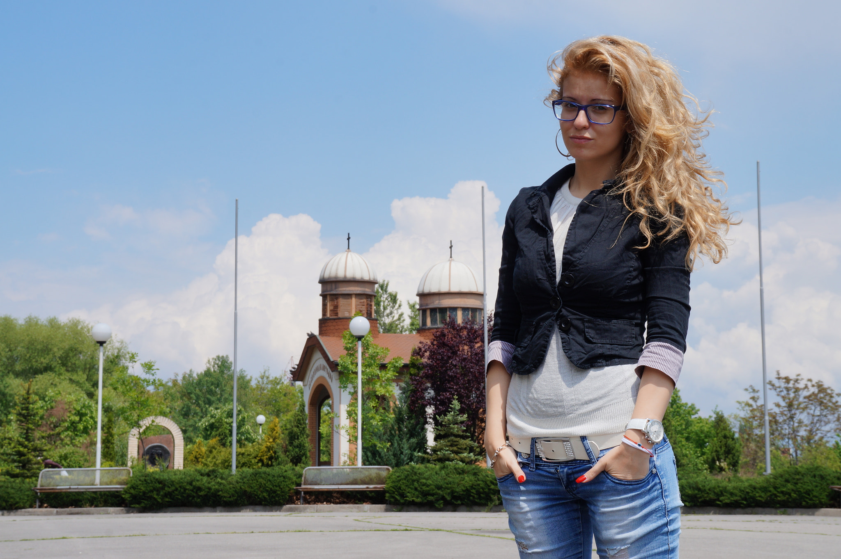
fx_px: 1821
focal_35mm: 78
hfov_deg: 26.0
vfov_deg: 17.5
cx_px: 420
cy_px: 280
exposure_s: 1/125
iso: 100
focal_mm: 52
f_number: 16
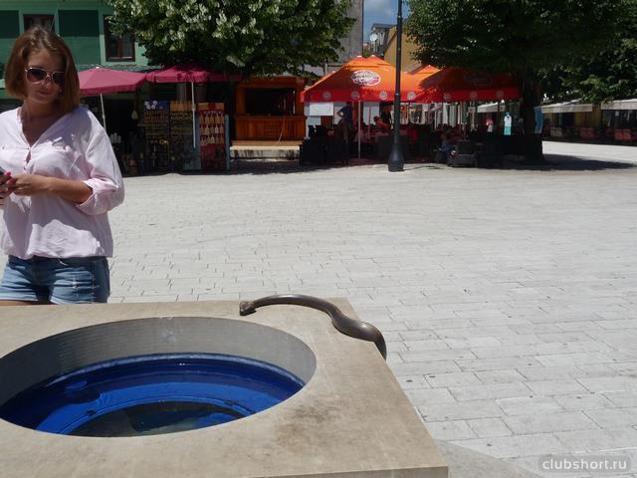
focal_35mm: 35
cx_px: 318
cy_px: 239
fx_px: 644
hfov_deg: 52.6
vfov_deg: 40.7
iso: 100
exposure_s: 1/500
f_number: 8
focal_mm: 5.3
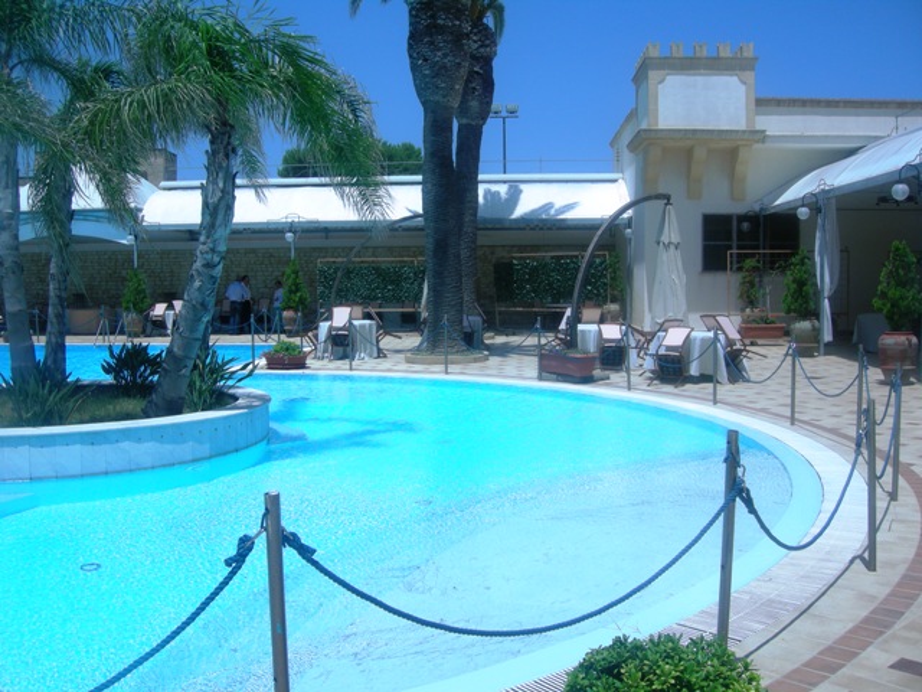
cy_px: 346
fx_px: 959
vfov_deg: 39.7
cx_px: 461
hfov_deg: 51.4
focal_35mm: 36
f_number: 4.3
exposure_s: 1/740
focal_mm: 7.5
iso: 64
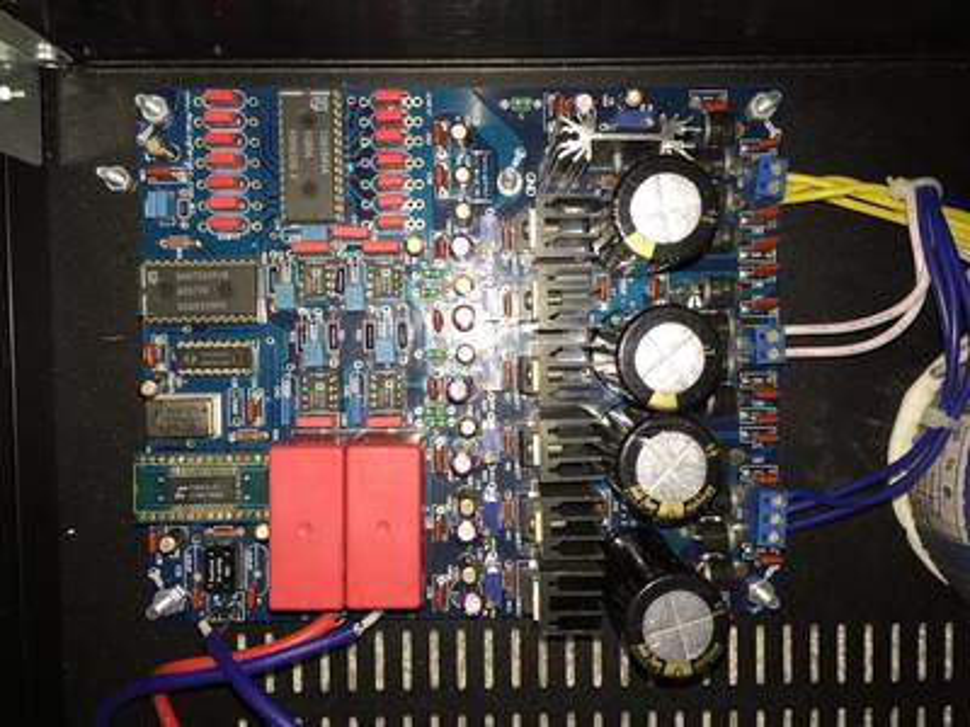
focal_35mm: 29
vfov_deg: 48.2
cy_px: 364
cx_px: 485
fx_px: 813
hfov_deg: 61.7
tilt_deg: -87.2
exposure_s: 1/38
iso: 32
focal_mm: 4.15
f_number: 2.2
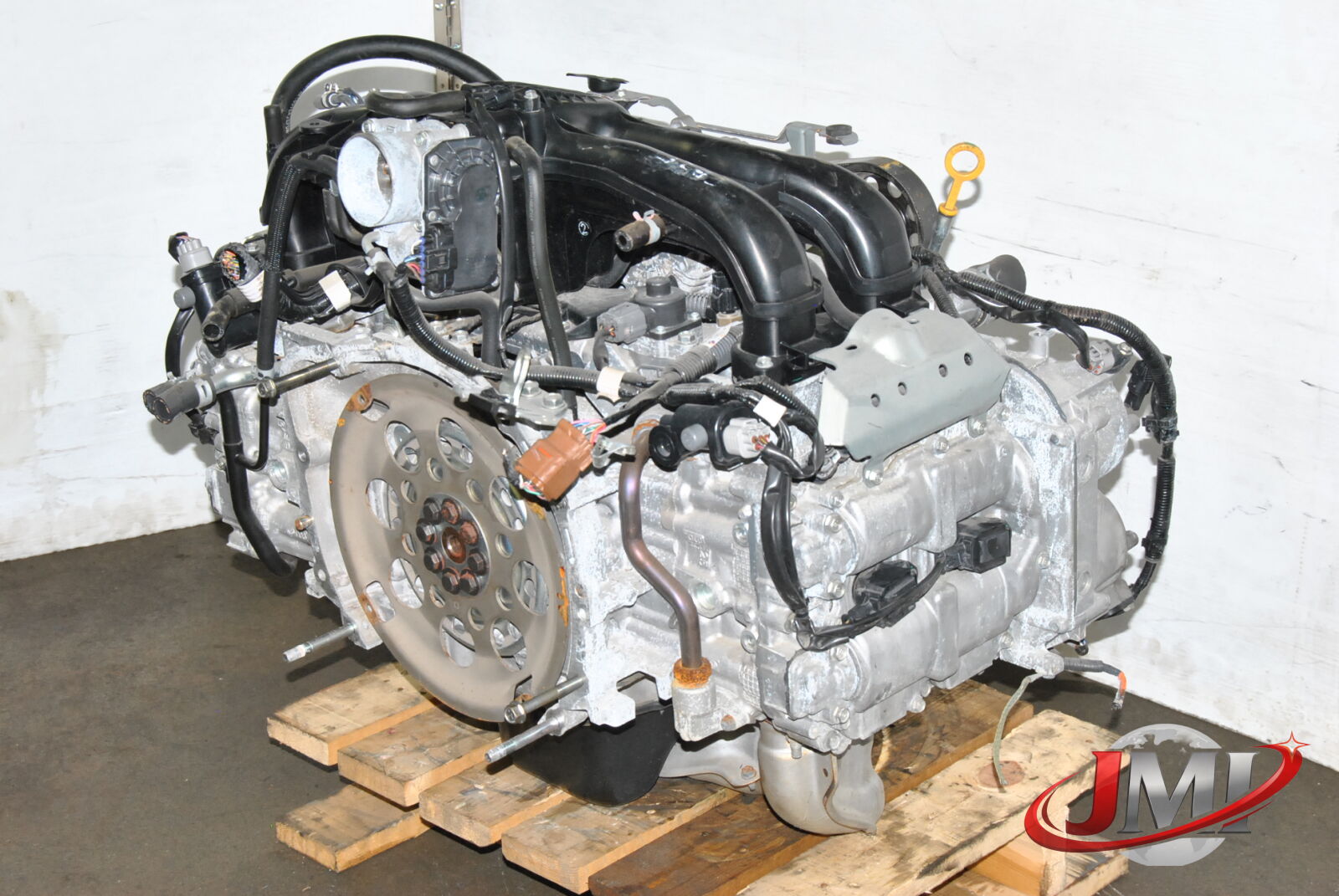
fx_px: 2346
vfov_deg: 21.6
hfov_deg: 31.9
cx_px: 670
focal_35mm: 63
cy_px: 448
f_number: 11
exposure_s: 1/200
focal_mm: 42
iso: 800
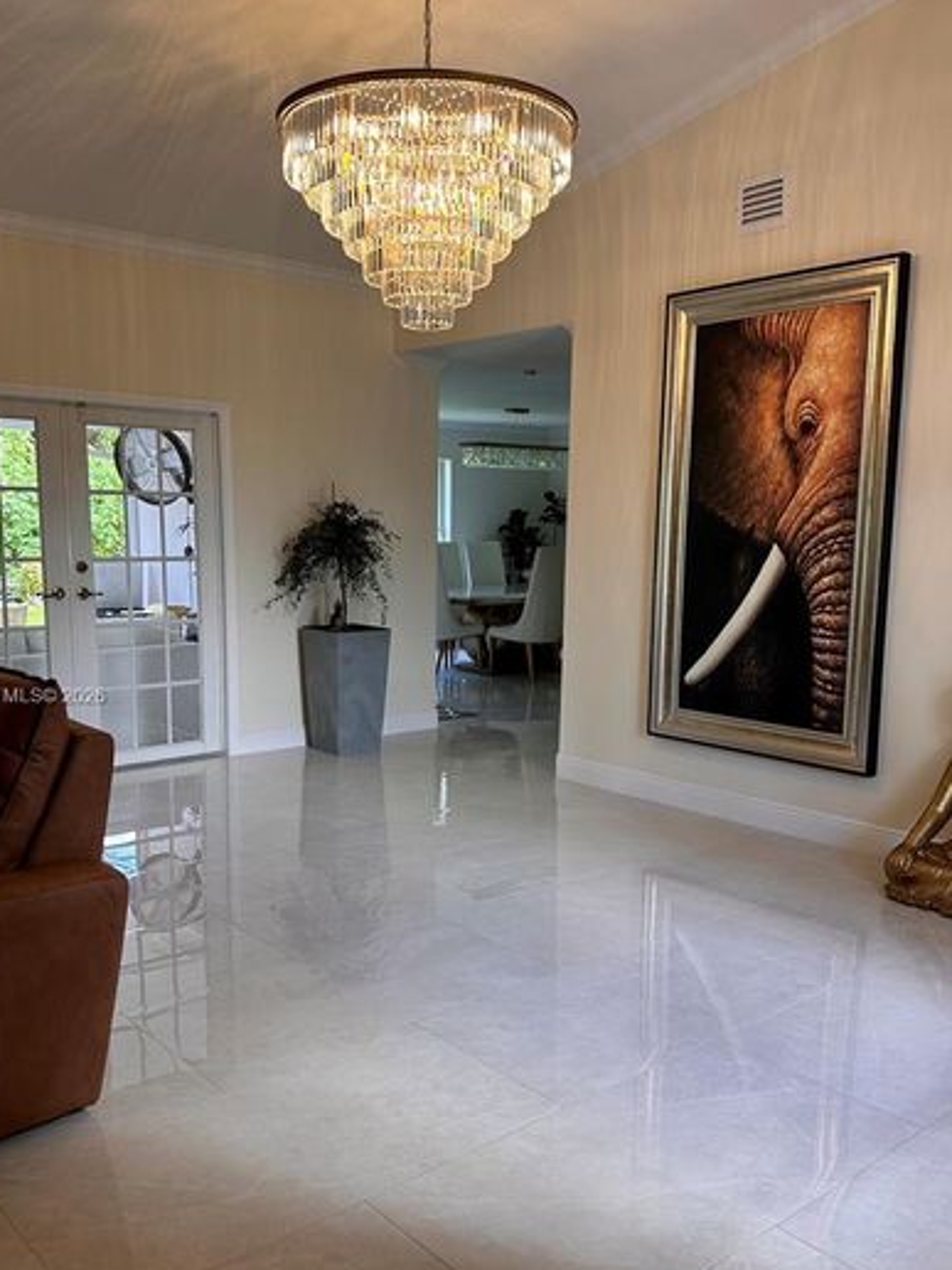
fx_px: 1137
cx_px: 467
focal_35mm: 31
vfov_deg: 58.2
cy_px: 698
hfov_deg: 45.4
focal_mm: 6.86
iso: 80
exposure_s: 1/120
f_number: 1.78
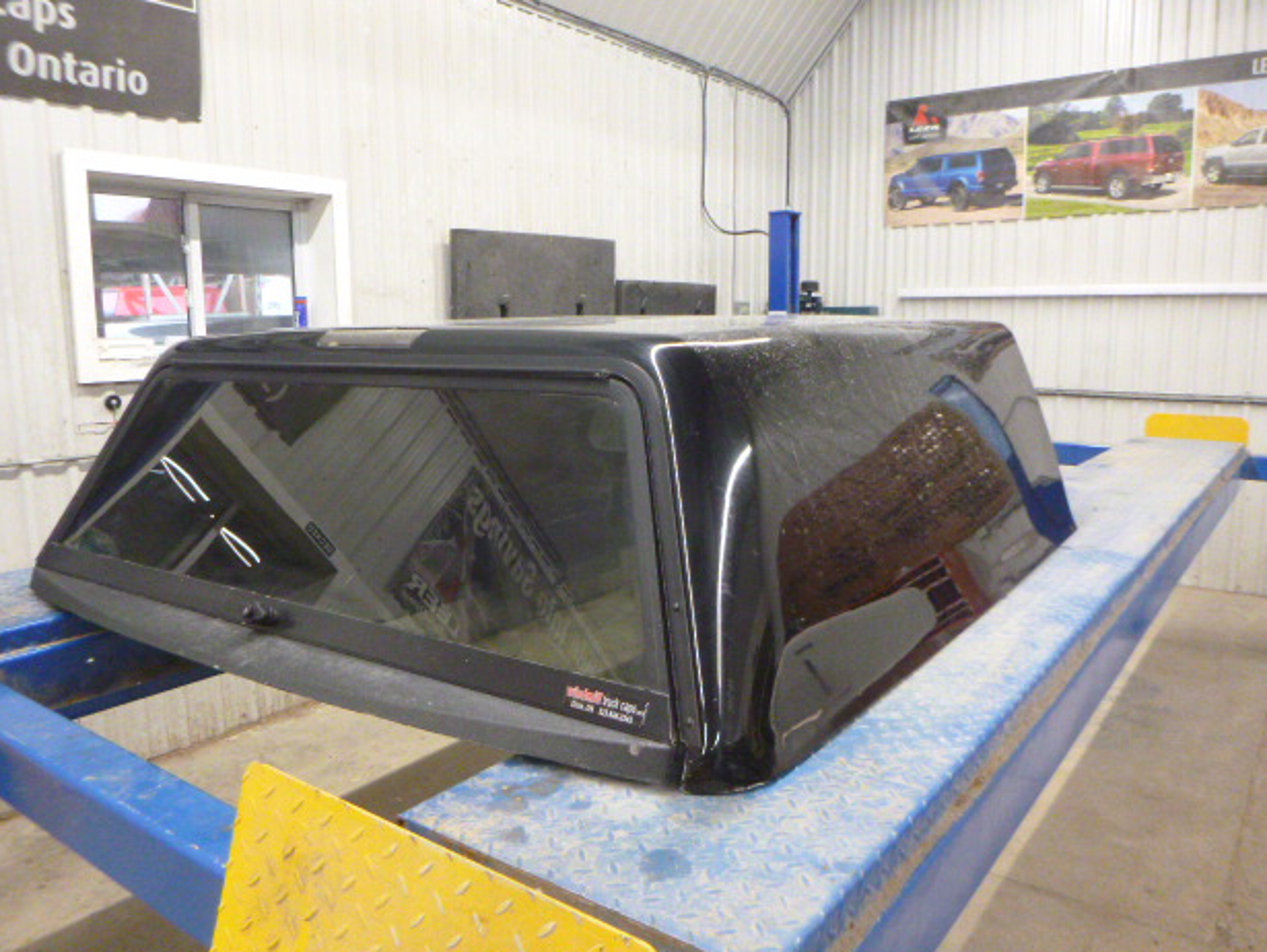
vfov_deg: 53.1
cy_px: 470
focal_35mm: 26
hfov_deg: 67.3
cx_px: 639
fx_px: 952
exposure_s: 1/30
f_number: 3.9
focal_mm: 4.5
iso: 800
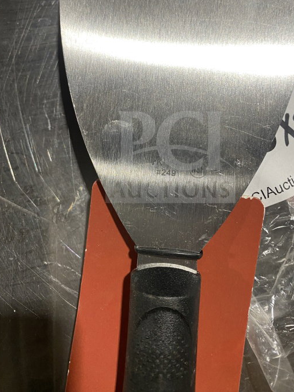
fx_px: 340
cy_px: 157
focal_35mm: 30
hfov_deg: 46.6
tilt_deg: -66.7
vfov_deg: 59.5
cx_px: 170
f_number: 1.8
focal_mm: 4.25
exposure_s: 1/79
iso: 125
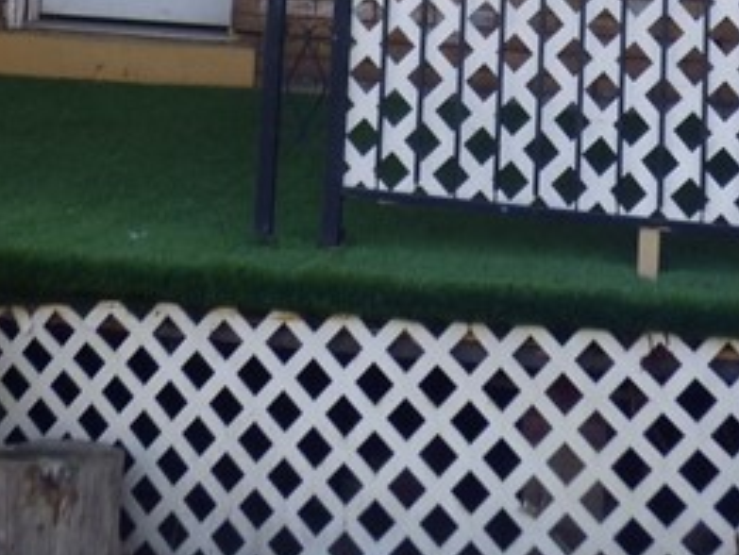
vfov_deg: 13.7
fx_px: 2008
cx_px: 490
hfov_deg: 20.8
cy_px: -501
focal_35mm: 94
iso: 100
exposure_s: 1/400
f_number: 3
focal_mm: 4.25
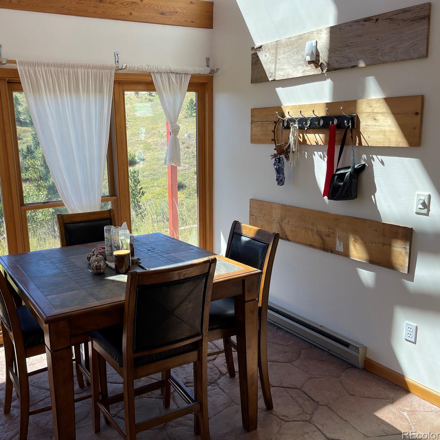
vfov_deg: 52.5
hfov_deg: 52.0
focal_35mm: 31
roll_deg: +1.6
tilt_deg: -13.0
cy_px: 220
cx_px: 165
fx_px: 446
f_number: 1.6
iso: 32
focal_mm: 5.1
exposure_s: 1/638
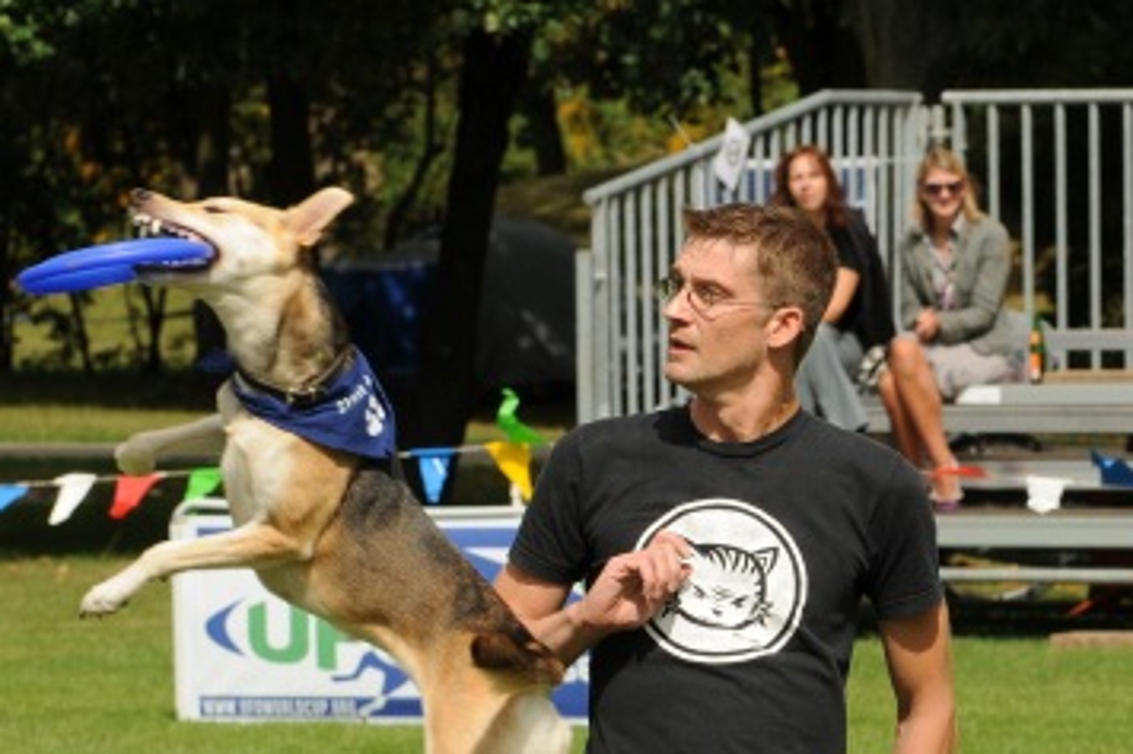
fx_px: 10381
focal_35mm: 330
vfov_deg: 4.2
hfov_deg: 6.2
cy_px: 504
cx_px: 662
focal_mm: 98
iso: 200
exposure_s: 1/640
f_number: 7.1
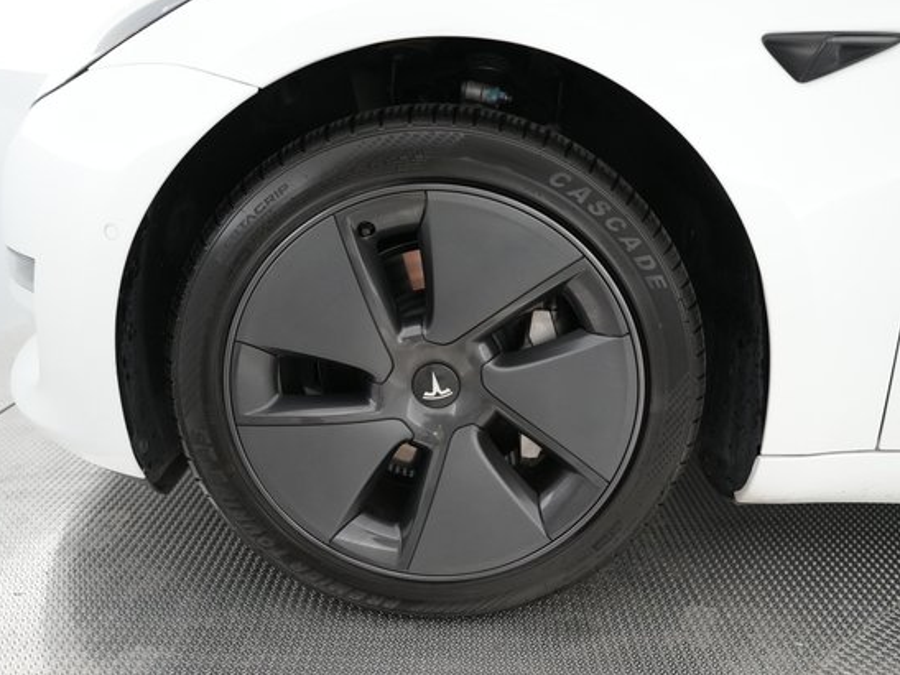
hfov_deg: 65.3
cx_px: 479
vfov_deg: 51.3
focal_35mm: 27
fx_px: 702
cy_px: 328
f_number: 2.8
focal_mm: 24
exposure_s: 1/250
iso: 4000
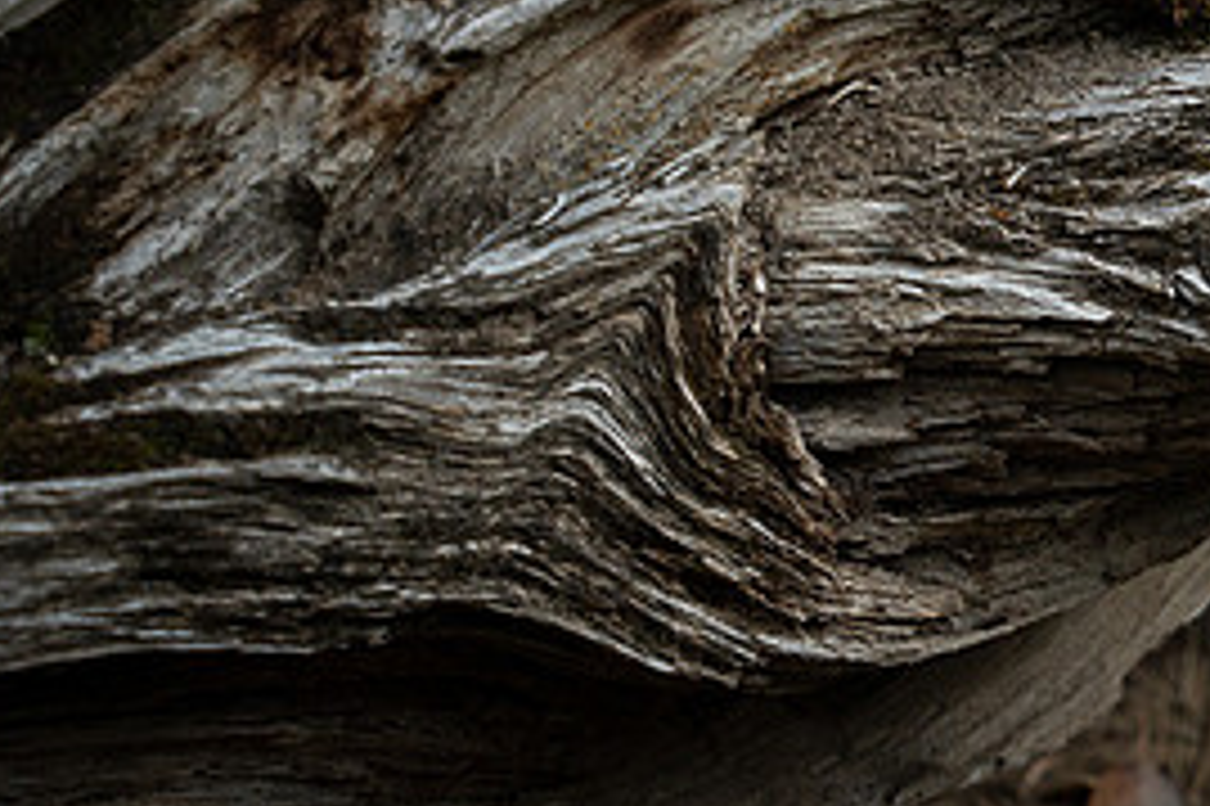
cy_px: 290
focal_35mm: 203
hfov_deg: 10.1
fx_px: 6819
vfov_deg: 6.8
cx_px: 1206
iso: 800
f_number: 5.6
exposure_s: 1/1600
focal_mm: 94
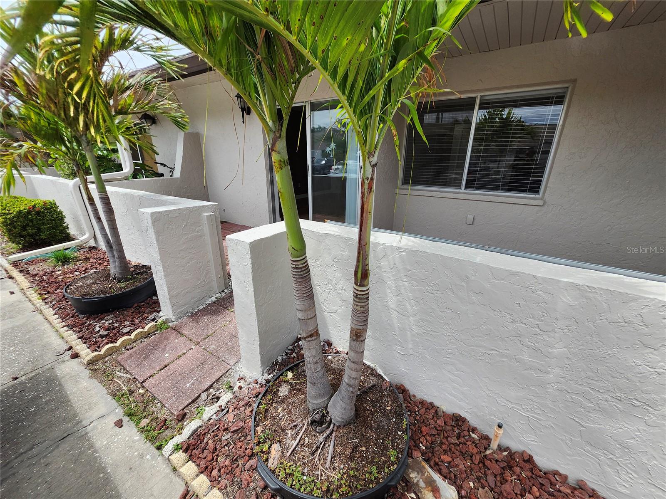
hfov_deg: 106.2
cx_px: 333
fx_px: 250
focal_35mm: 13
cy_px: 250
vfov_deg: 89.9
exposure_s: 1/1114
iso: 40
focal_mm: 1.74
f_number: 2.2
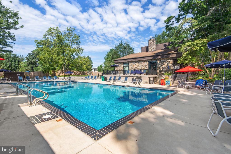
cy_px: 77
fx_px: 103
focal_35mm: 16
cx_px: 116
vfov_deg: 73.7
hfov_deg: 96.8
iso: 200
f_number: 8
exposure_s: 1/320
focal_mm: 16
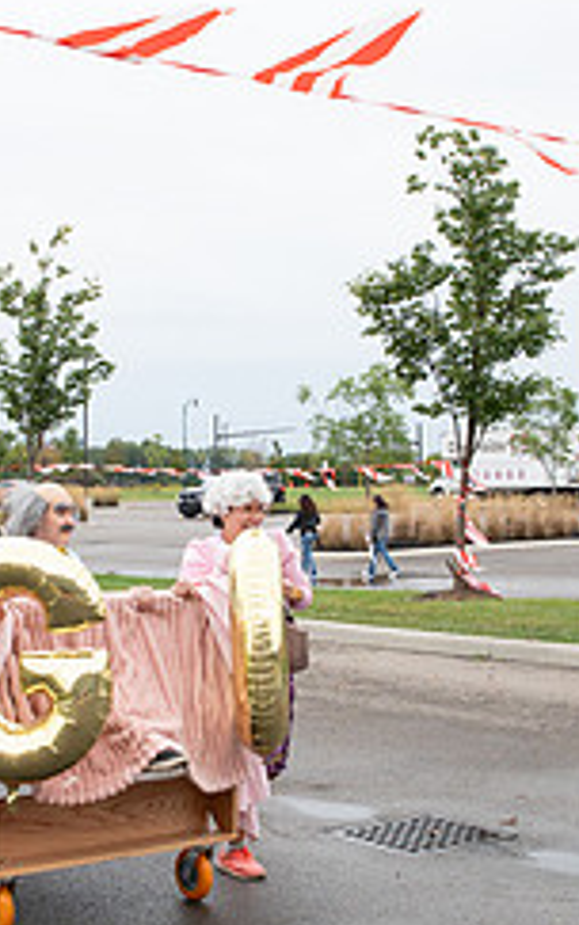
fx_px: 1615
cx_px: 183
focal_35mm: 64
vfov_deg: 31.9
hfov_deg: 20.2
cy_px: 566
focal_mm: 24
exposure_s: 1/320
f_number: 7.1
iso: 640
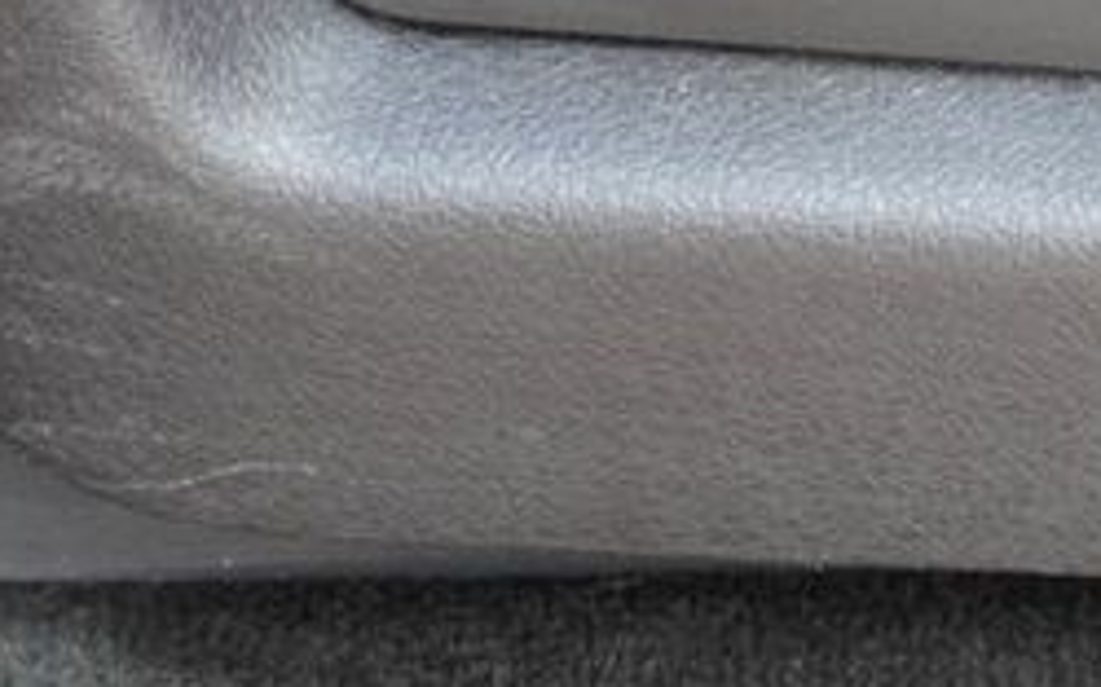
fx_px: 4889
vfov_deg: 8.0
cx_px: 1999
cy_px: 229
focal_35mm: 163
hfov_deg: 11.8
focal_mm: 26
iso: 640
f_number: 4.5
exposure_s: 1/160
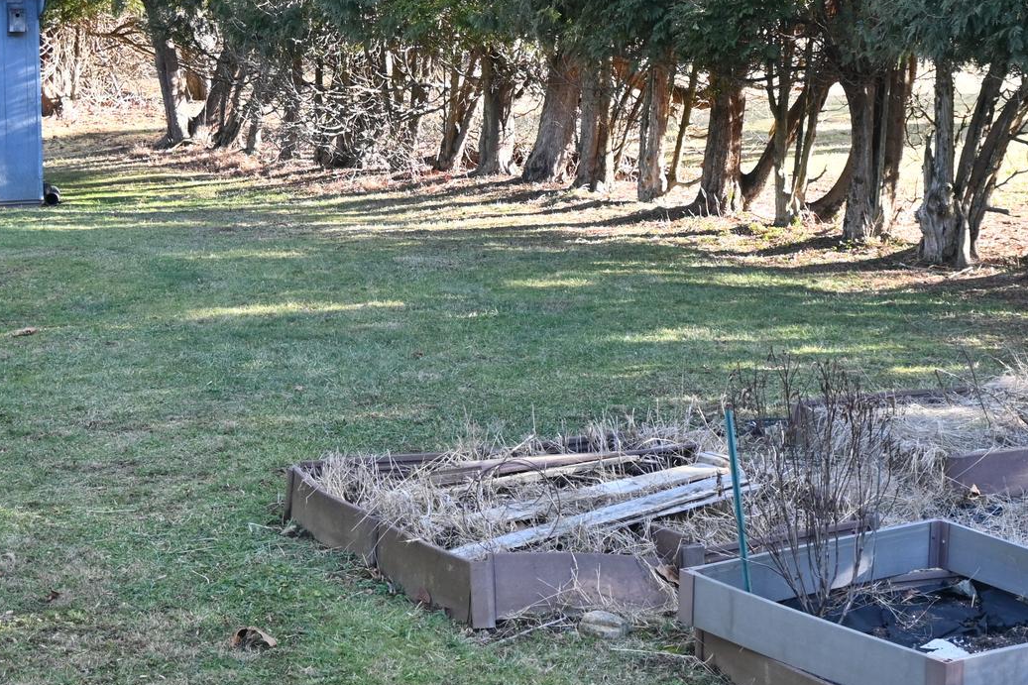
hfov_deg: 26.3
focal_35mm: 77
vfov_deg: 17.6
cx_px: 578
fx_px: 2198
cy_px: 129
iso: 400
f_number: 4.5
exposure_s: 1/125
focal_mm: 26
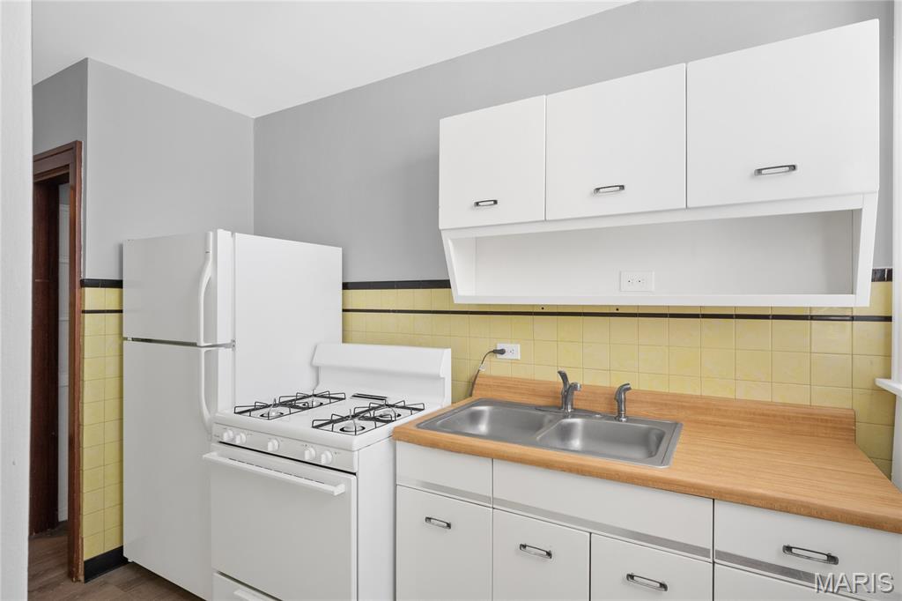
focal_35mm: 18
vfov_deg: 67.3
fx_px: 451
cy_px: 300
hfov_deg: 90.0
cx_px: 451
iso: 400
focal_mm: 9
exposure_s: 1/13
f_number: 8
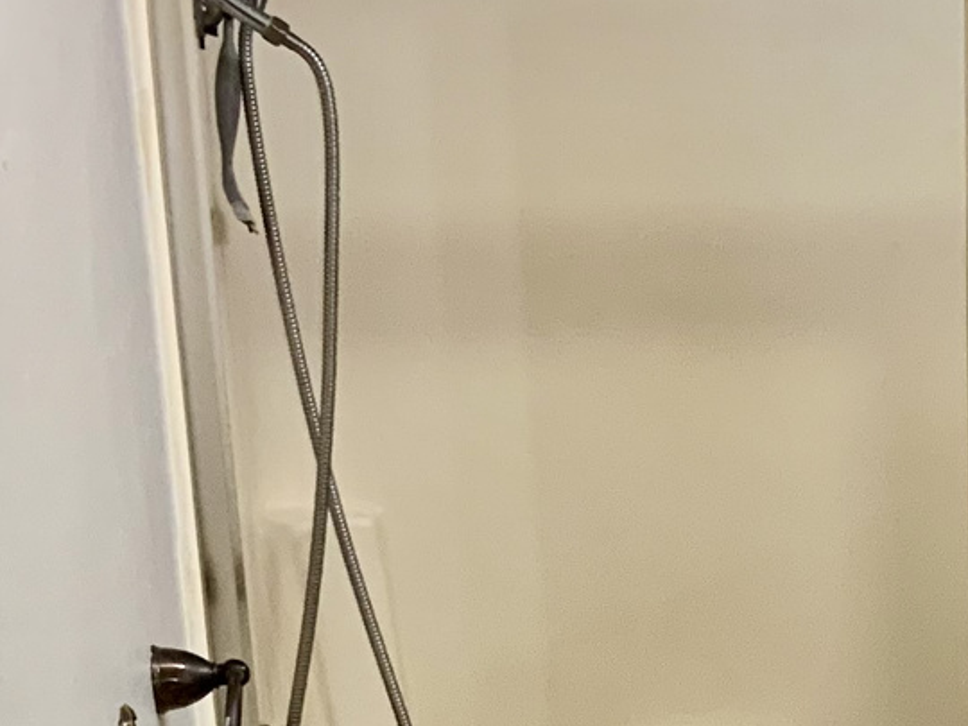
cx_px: 1190
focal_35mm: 110
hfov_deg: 17.0
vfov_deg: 13.0
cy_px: 972
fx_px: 3076
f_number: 1.8
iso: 50
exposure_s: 1/60
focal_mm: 3
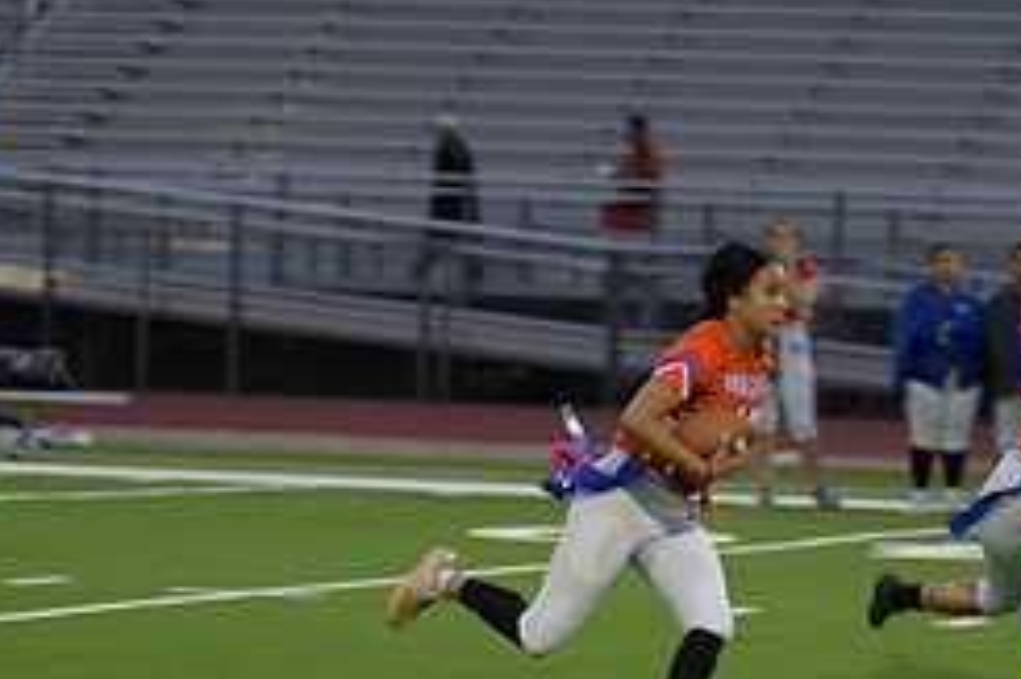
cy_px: 594
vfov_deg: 4.7
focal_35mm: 289
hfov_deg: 7.1
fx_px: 8191
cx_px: 692
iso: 320
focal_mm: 122
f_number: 2.8
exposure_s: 1/200
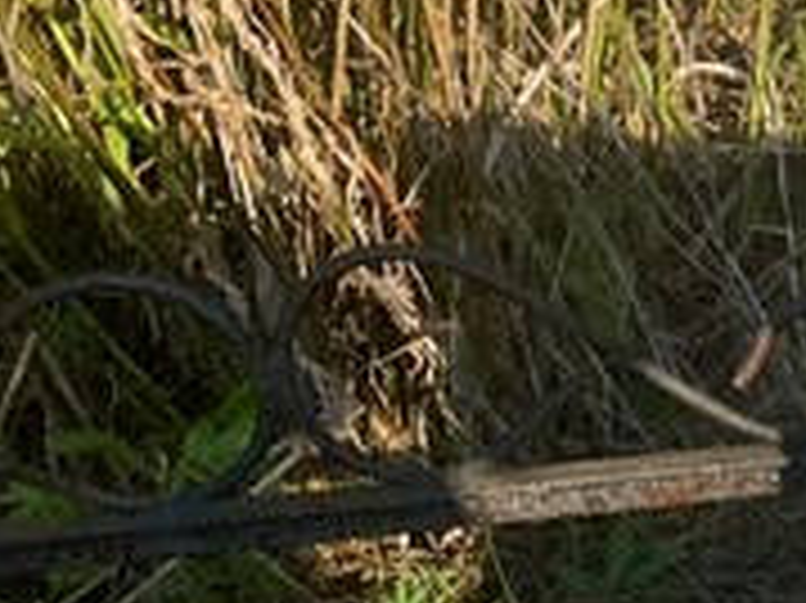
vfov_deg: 12.4
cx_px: 1612
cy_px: 752
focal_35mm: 116
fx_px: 2699
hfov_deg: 14.2
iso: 32
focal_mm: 4.25
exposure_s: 1/3300
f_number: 1.8
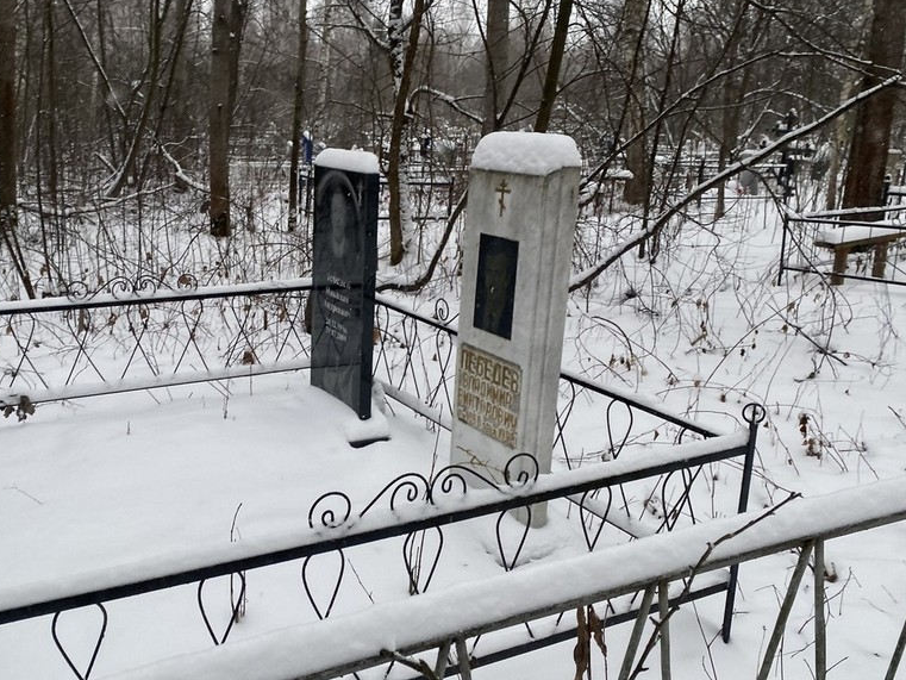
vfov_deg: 40.6
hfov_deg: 51.9
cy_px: 385
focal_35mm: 35
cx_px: 325
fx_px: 916
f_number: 1.8
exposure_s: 1/129
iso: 32
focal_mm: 4.25
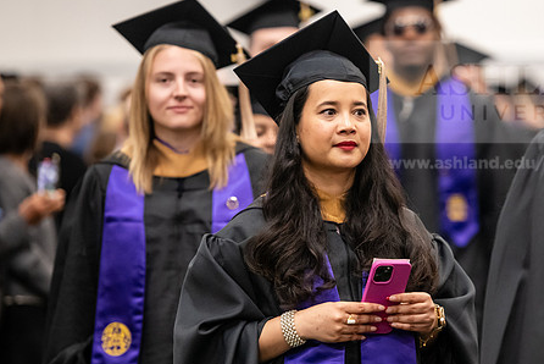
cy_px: 189
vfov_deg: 6.2
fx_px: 3342
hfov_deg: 9.3
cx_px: 333
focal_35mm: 221
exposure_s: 1/200
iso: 3200
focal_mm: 170
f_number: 3.2
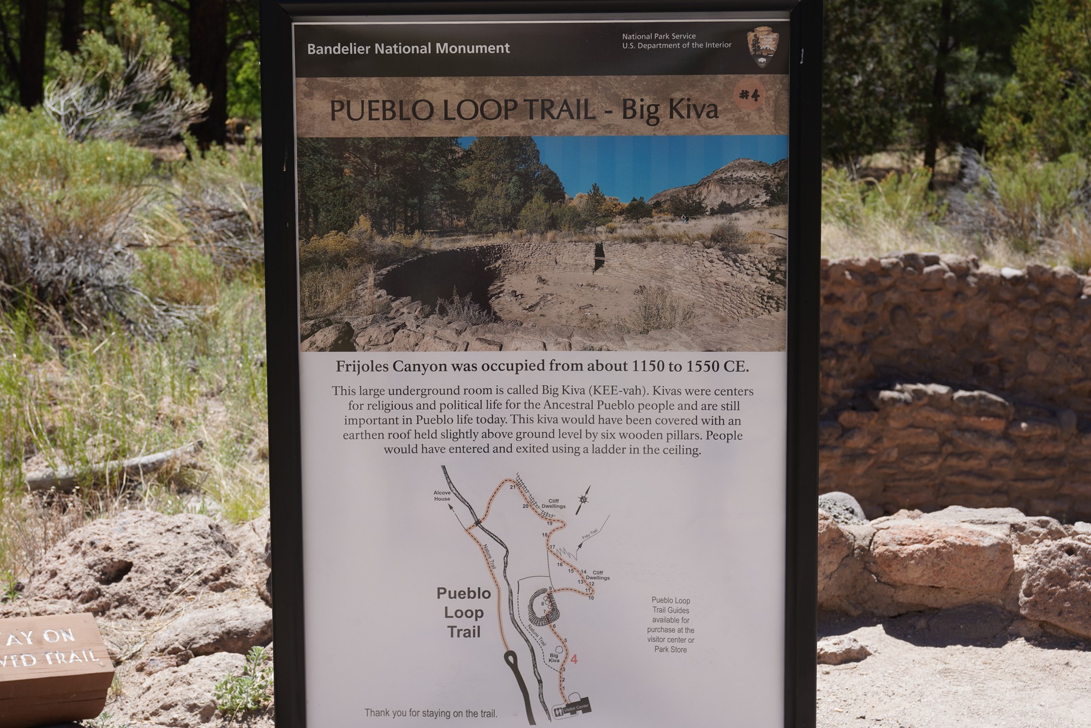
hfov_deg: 36.2
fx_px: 1667
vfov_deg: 24.6
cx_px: 546
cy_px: 364
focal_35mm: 55
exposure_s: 1/100
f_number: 11
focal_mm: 55
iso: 100
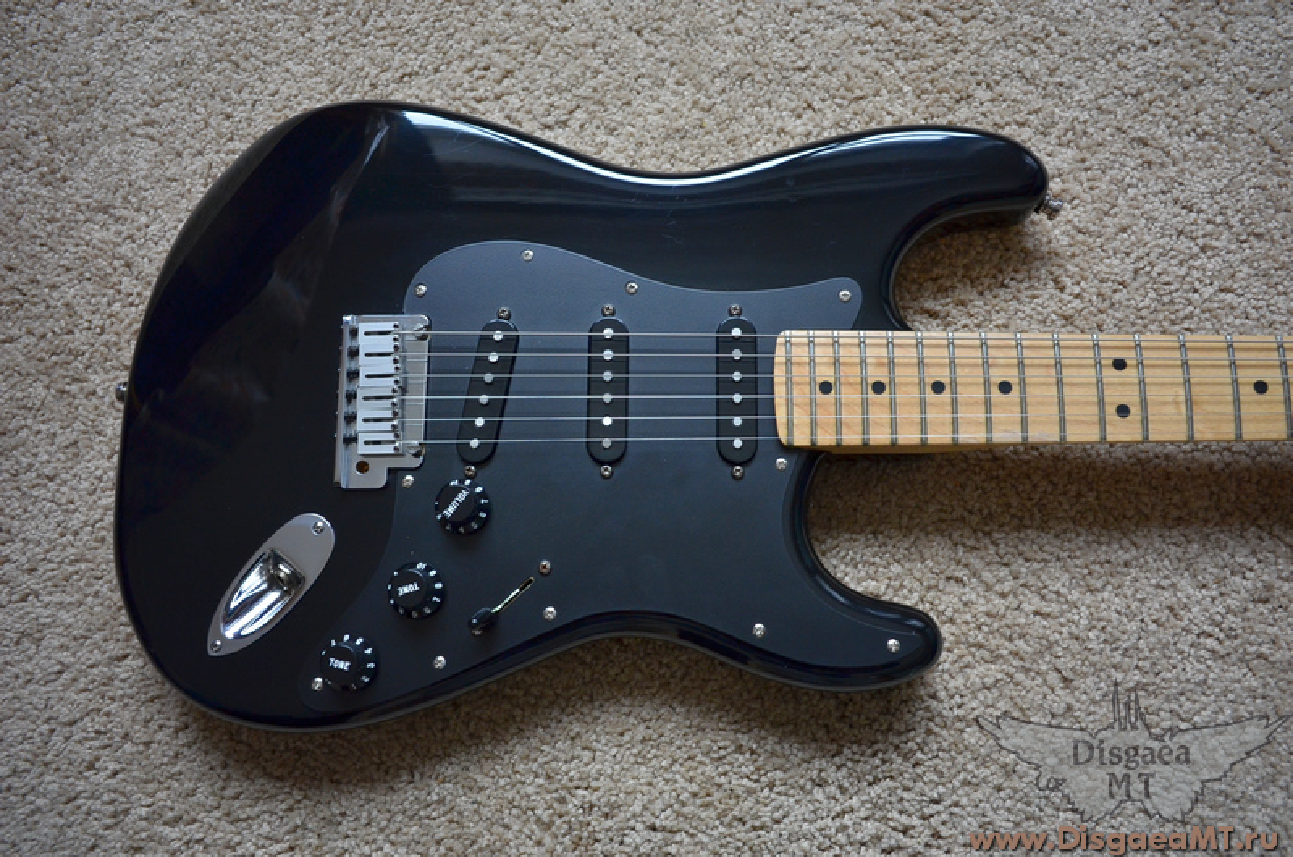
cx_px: 646
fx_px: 1004
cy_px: 428
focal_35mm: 28
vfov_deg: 46.2
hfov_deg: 65.6
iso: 500
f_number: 4
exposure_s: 1/60
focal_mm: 18.5
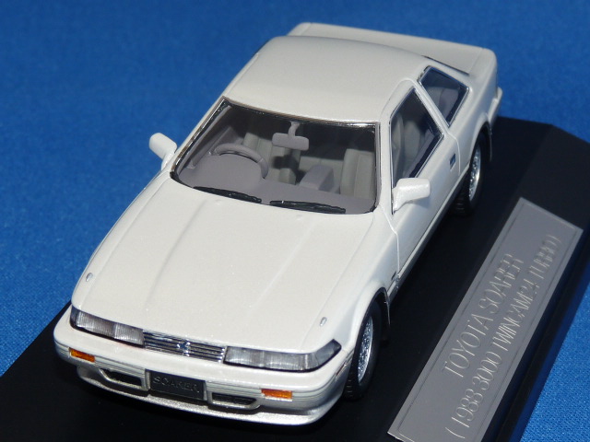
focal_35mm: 119
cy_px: 221
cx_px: 295
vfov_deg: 12.5
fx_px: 2028
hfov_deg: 16.6
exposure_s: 1/40
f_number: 4
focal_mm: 11.9
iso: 100
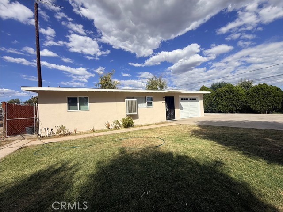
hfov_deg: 102.1
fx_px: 114
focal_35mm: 14
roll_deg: +2.2
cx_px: 142
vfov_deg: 85.7
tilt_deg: +1.3
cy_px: 106
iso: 50
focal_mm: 2.22
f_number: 2.2
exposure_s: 1/4762
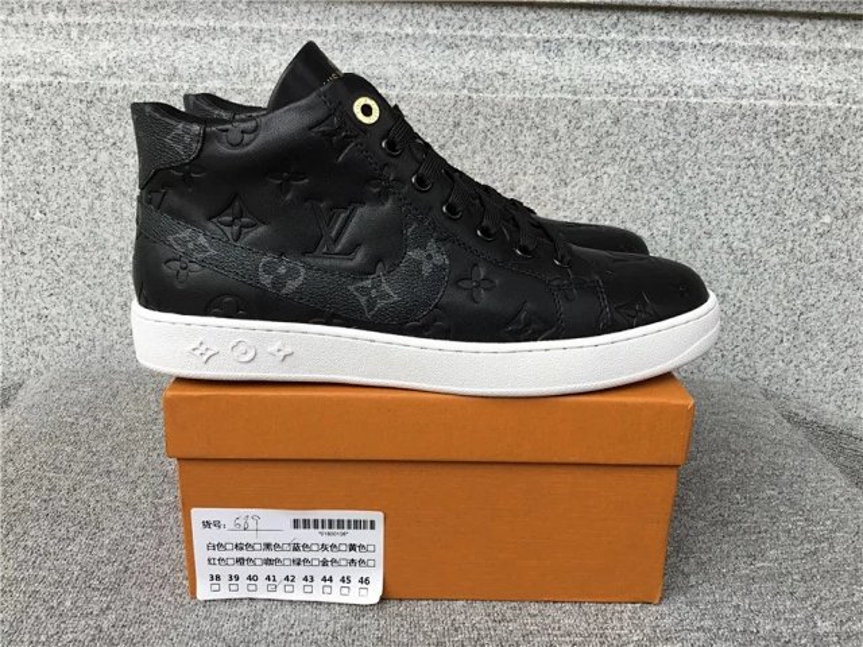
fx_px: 773
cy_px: 324
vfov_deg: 45.4
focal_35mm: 31
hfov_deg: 58.4
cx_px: 432
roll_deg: -1.3
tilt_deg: -16.9
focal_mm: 3.3
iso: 25
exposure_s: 1/121
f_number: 2.4
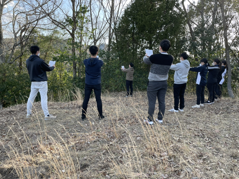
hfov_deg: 65.3
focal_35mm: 27
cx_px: 119
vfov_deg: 51.3
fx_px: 186
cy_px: 87
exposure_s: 1/535
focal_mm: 4.2
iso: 32
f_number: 1.6
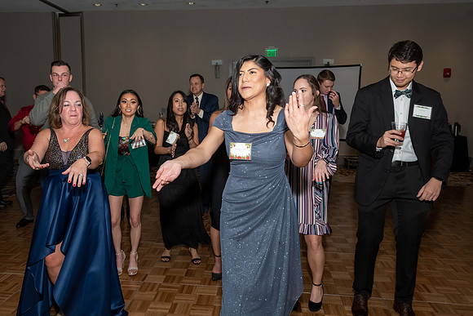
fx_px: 399
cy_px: 142
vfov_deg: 43.1
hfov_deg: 61.0
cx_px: 203
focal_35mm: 30
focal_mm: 17
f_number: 6.3
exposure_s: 1/250
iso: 500
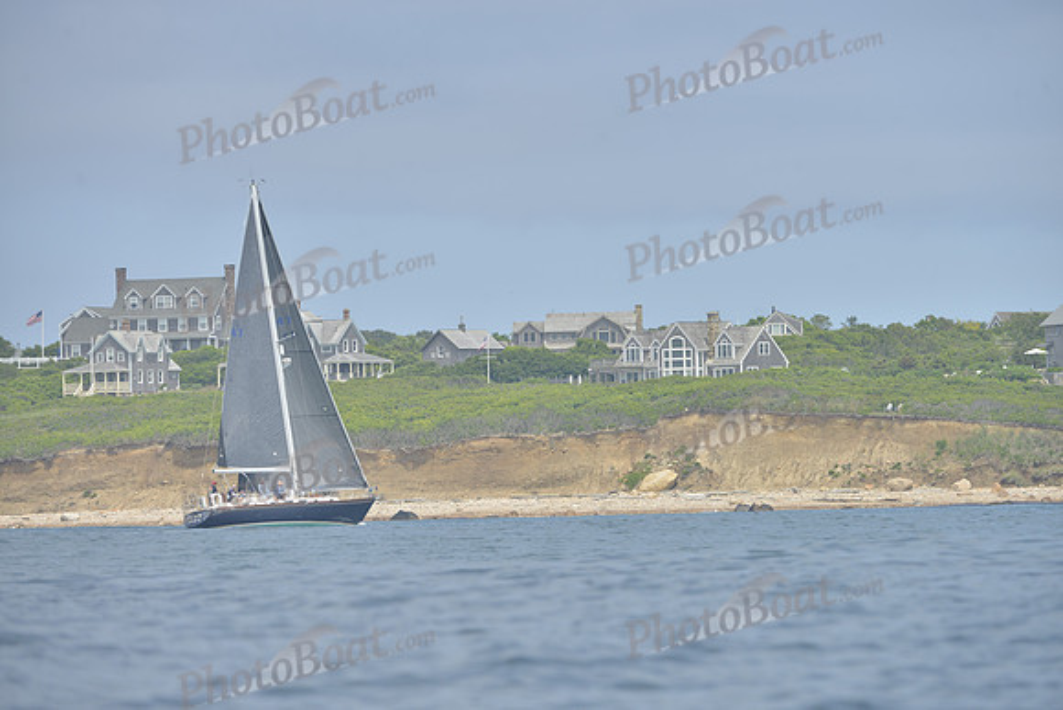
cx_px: 532
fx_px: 10337
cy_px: 355
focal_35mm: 350
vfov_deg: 3.9
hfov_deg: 5.9
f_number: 8
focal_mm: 350
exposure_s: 1/1000
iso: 280
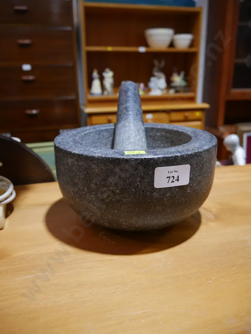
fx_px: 270
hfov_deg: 49.8
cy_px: 167
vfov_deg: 63.4
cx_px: 126
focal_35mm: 28
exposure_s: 1/60
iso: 250
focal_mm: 14
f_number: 3.5
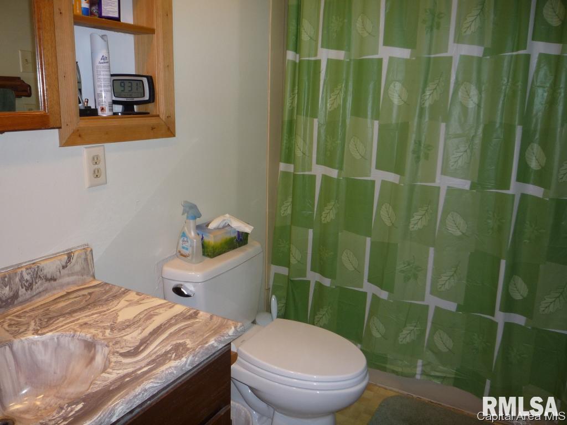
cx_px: 284
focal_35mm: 30
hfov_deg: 60.0
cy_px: 212
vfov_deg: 46.8
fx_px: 491
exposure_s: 1/30
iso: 100
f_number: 3.3
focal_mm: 5.2
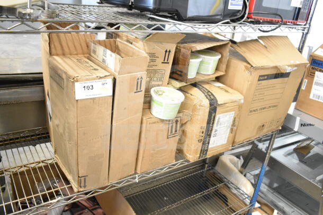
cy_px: 108
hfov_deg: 61.9
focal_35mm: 30
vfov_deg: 43.6
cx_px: 162
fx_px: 269
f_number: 3.8
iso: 3600
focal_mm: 20
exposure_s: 1/30
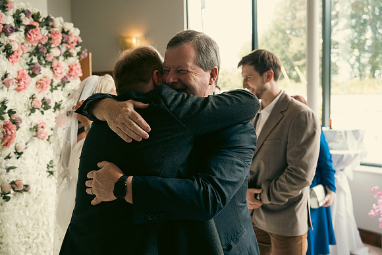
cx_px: 191
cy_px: 128
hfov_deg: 54.4
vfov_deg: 37.9
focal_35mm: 35
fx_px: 371
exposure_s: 1/160
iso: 640
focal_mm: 35
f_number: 3.5
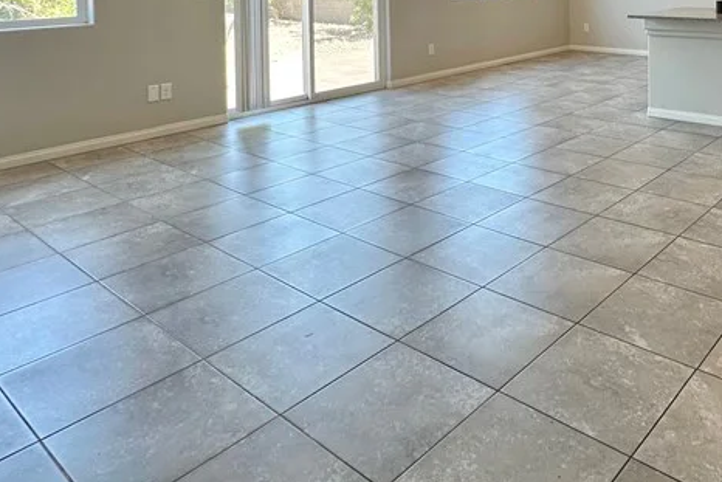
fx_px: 642
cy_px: -20
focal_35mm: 32
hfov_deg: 56.3
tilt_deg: -1.7
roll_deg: +0.5
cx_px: 525
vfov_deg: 36.2
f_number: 2.2
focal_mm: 2.22
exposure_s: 1/120
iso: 50
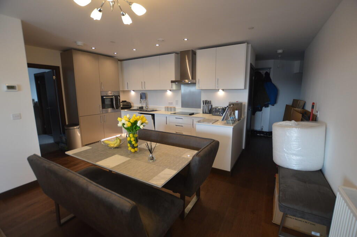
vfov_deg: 77.2
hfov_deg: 100.4
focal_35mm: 15
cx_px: 178
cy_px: 118
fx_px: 149
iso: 400
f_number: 4
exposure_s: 1/60
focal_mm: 10
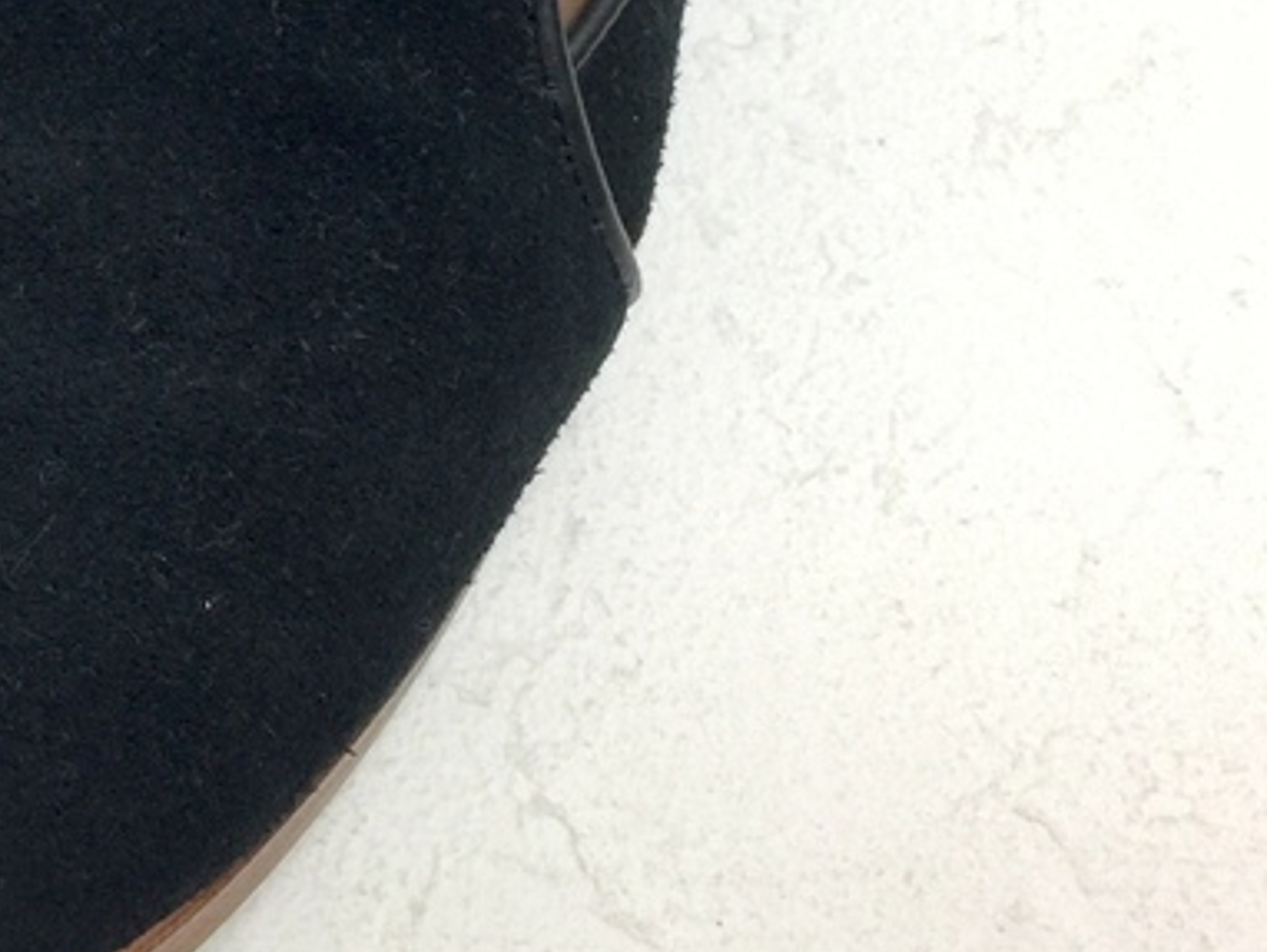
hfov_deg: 20.2
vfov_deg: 15.5
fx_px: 3333
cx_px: -229
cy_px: -289
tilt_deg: -54.1
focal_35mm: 91
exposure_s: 1/15
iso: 40
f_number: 2.2
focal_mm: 4.15
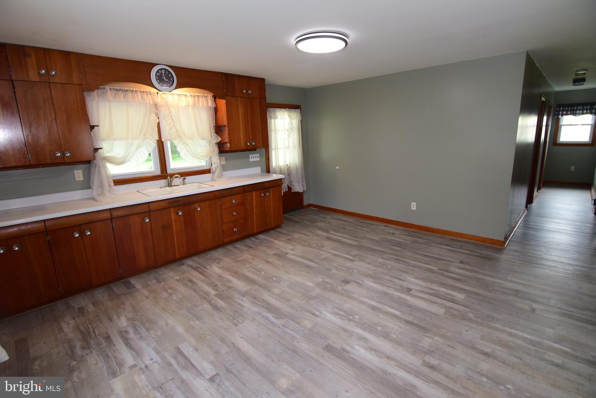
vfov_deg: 72.2
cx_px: 298
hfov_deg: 94.9
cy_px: 199
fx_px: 273
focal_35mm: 16
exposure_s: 1/60
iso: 800
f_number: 6.3
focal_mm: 11
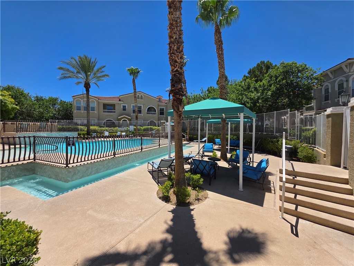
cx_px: 177
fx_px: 133
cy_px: 133
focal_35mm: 13
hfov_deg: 106.2
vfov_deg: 89.9
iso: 40
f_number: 1.9
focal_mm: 2.2
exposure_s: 1/3273
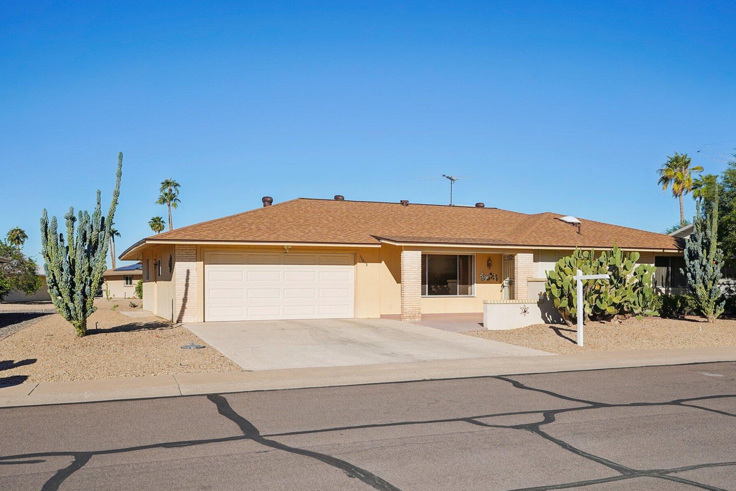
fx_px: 686
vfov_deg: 39.3
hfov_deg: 56.4
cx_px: 384
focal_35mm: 34
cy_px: 269
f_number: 8
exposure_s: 1/2000
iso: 400
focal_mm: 29.5
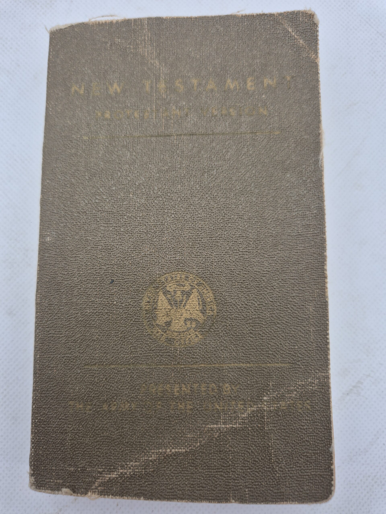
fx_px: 342
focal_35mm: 23
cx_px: 193
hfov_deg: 58.9
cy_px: 257
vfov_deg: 73.9
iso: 25
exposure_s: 1/211
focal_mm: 5.4
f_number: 1.8
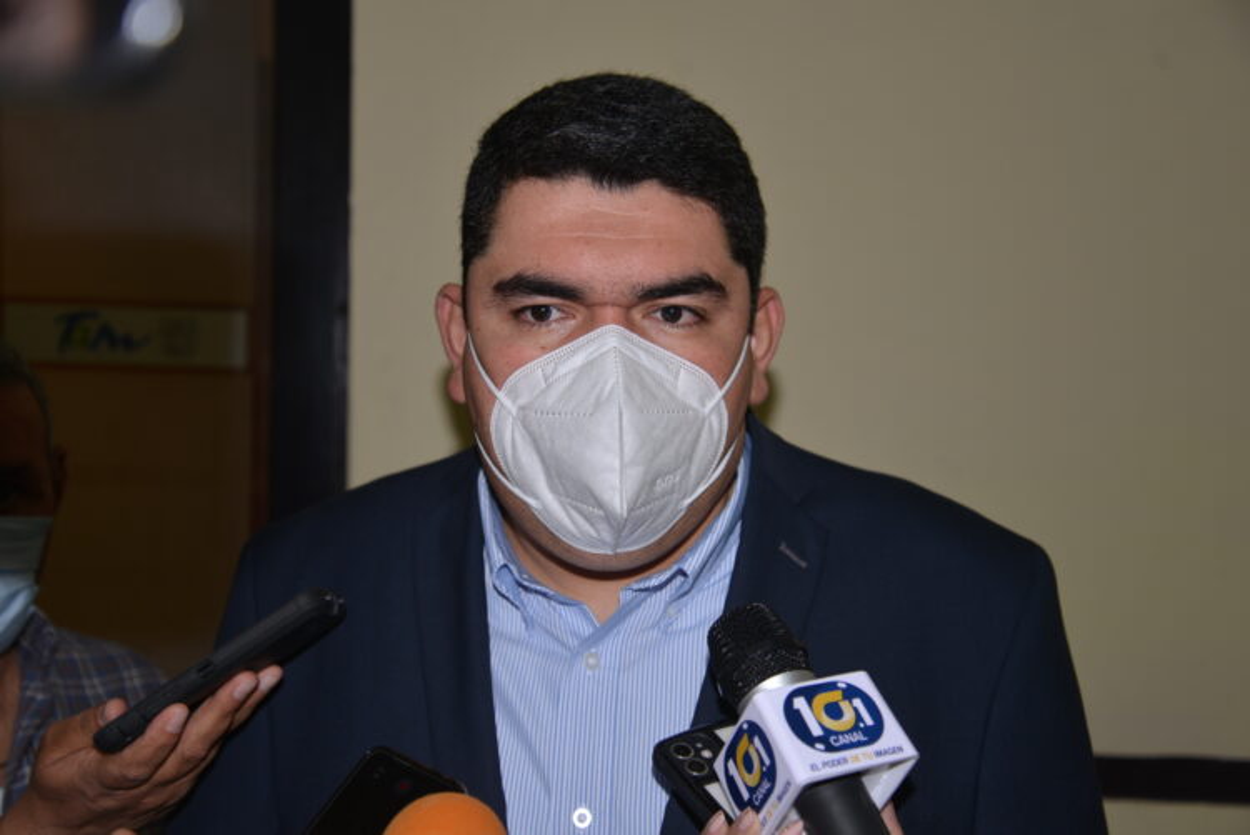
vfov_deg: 30.6
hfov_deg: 44.5
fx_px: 1529
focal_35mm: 44
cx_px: 625
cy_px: 418
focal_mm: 44
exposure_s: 1/60
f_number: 4.2
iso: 200
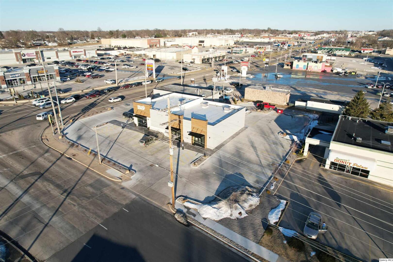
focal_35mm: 22
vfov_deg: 57.2
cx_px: 196
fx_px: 240
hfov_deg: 78.6
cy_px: 131
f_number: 2.8
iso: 200
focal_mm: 8.38
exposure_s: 1/1500
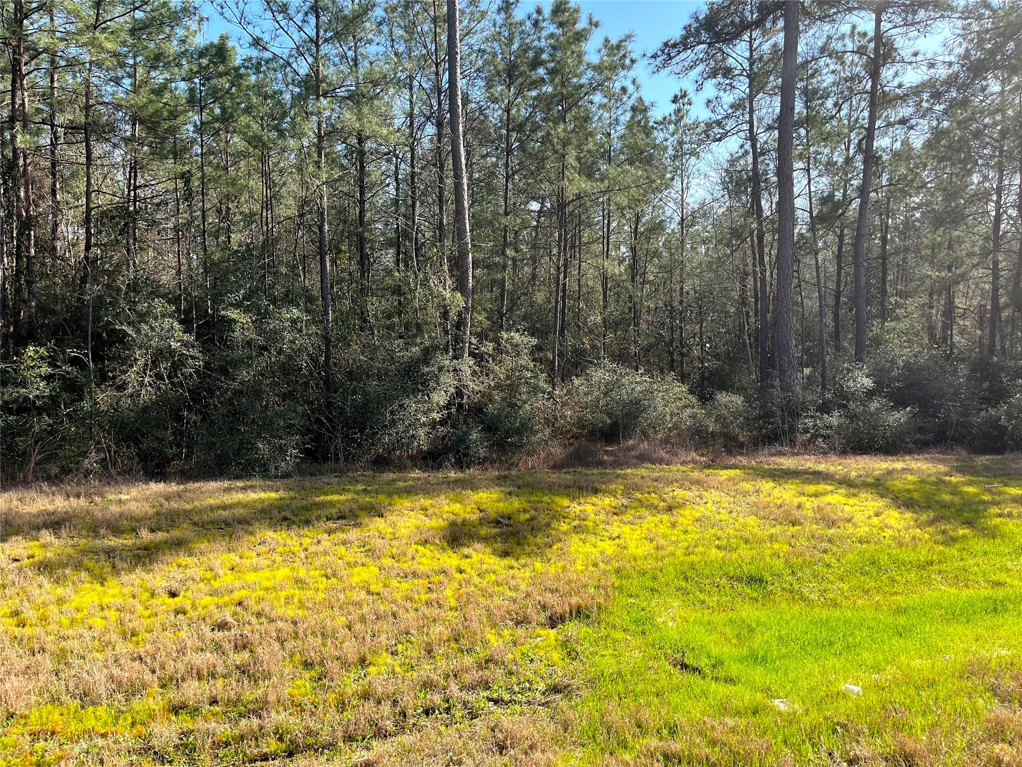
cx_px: 511
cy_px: 384
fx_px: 768
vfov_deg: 53.1
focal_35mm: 26
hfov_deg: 67.3
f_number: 1.6
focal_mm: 5.1
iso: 50
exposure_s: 1/1252
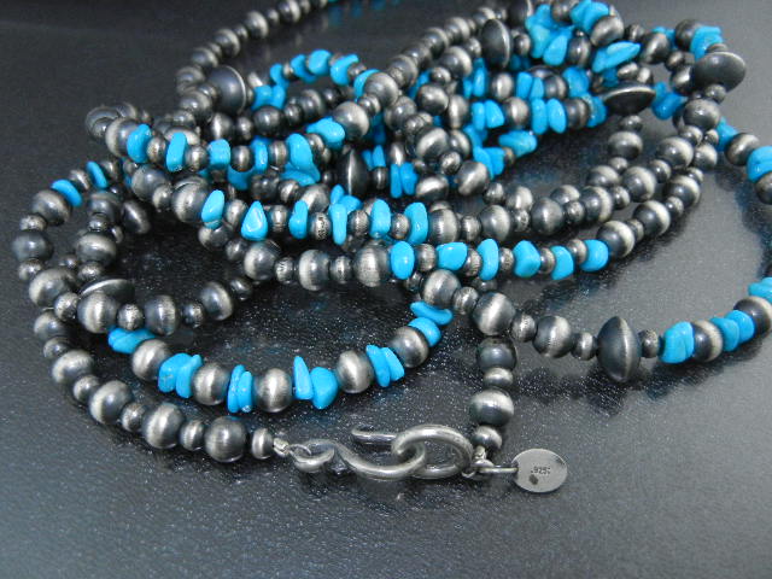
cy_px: 290
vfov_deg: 41.8
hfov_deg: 54.0
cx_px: 386
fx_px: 758
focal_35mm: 34
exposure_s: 1/30
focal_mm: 6.2
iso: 800
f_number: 7.2
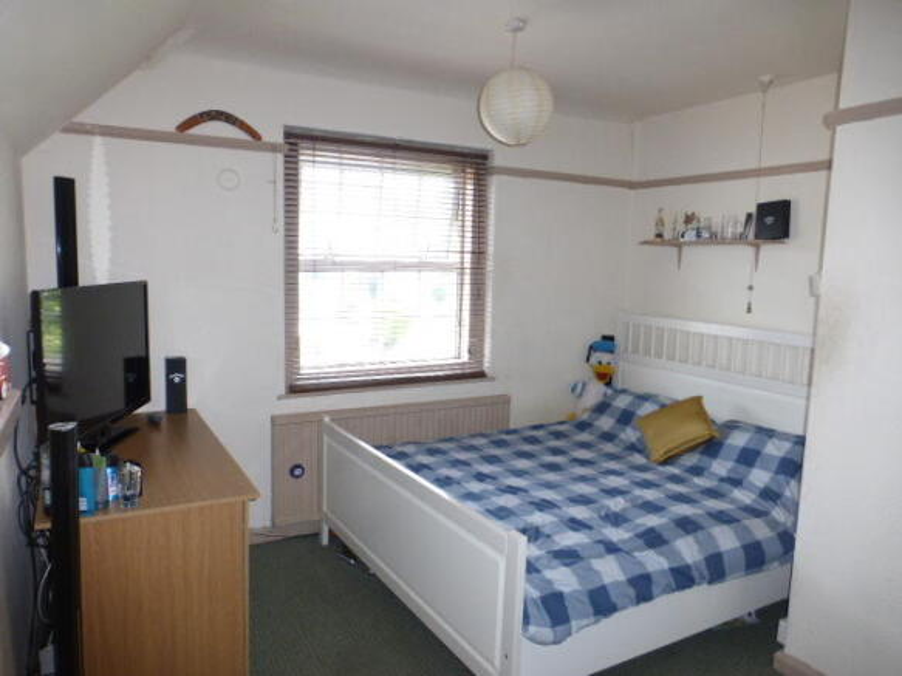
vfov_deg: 56.8
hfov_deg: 71.6
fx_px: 625
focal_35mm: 24
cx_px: 451
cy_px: 338
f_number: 3.3
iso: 200
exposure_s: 1/60
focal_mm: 4.3
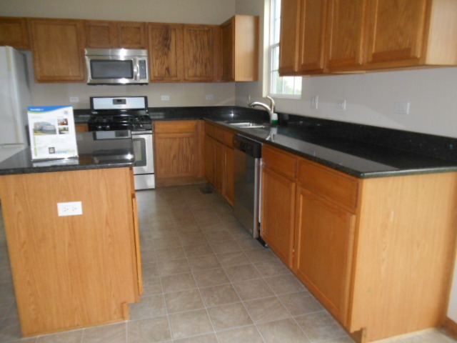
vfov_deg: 53.1
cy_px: 172
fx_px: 343
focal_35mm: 26
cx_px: 228
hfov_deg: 67.3
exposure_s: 1/25
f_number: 3.4
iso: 400
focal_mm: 4.7
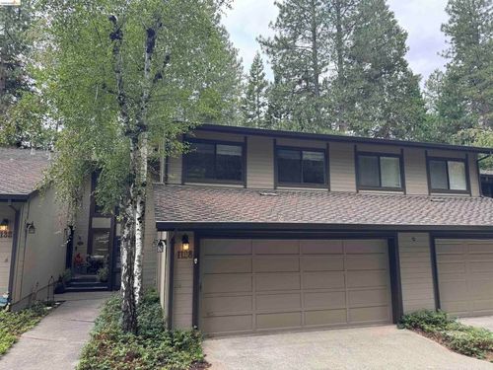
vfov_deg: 56.8
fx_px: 342
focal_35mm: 24
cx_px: 246
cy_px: 185
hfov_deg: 71.6
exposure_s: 1/527
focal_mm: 6.76
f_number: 1.78
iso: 80
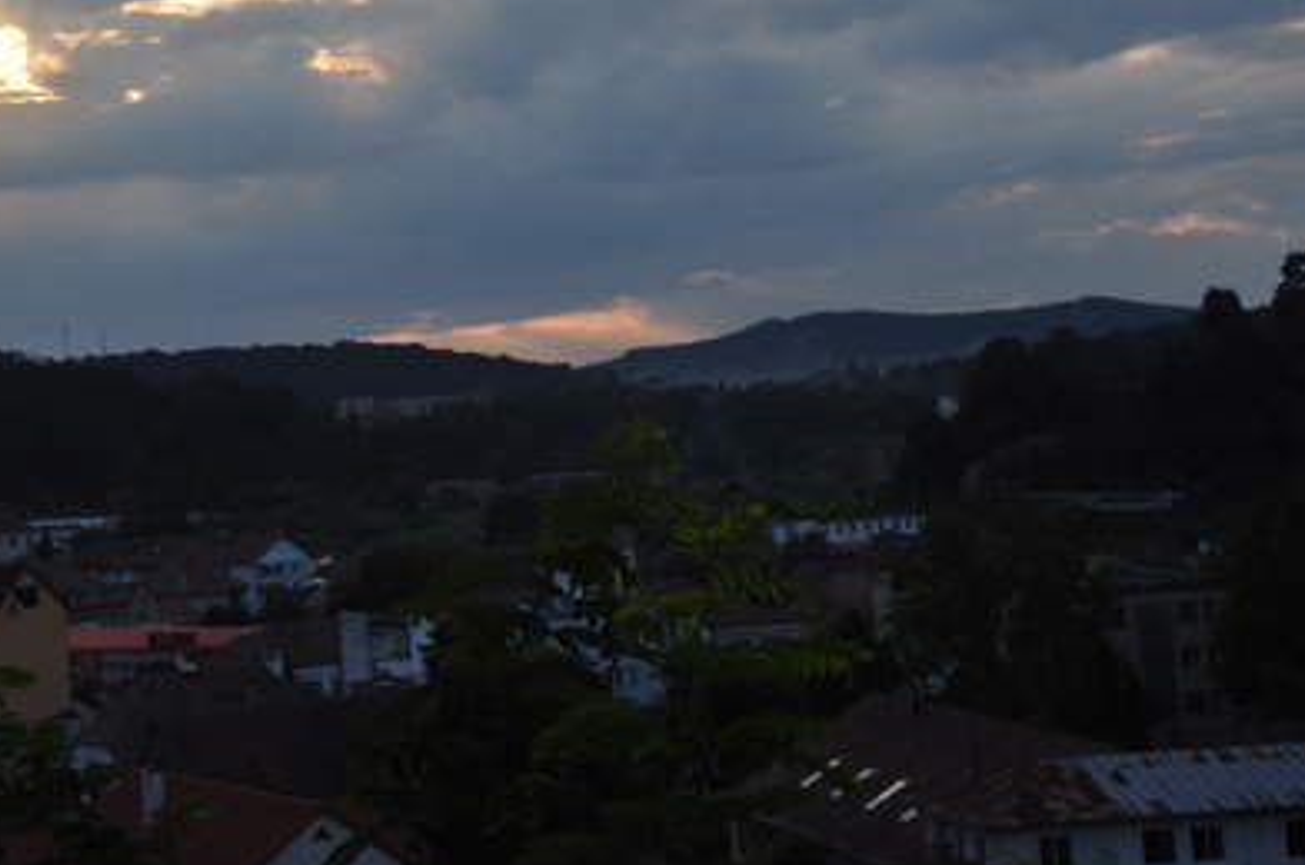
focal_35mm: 86
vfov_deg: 15.8
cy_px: 278
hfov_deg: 23.5
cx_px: 346
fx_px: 3106
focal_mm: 35
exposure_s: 1/6
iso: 500
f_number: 25
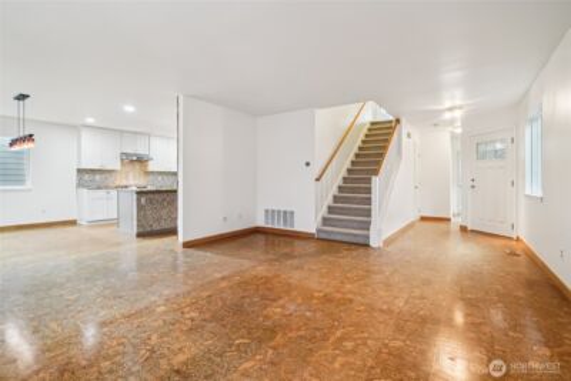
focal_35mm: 16
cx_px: 286
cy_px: 190
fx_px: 254
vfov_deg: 73.8
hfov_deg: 96.7
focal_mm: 16
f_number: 8
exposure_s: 1/13
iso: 1600
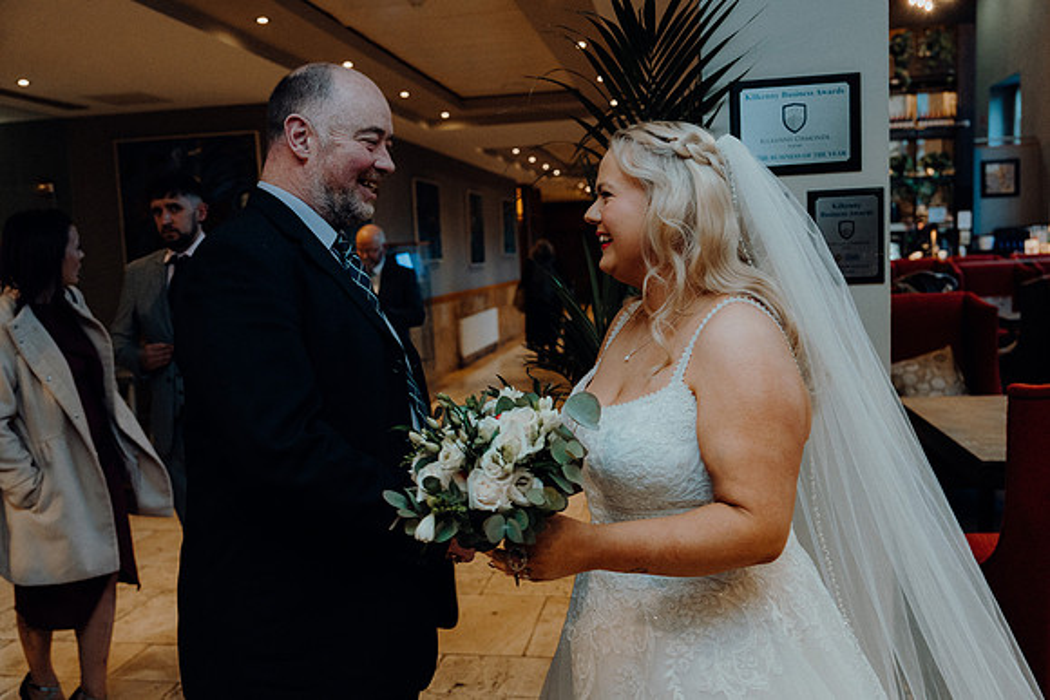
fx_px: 934
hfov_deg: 58.7
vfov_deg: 41.1
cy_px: 350
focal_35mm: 32
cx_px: 525
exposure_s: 1/160
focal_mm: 32
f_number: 3.5
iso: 2500
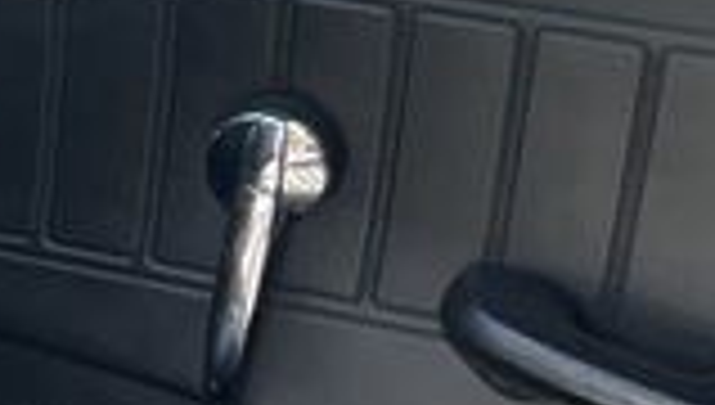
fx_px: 3456
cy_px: 724
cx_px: -1079
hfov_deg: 10.1
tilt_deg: -27.0
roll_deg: +1.3
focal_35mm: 182
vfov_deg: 6.6
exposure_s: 1/509
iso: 50
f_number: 1.5
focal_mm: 5.7
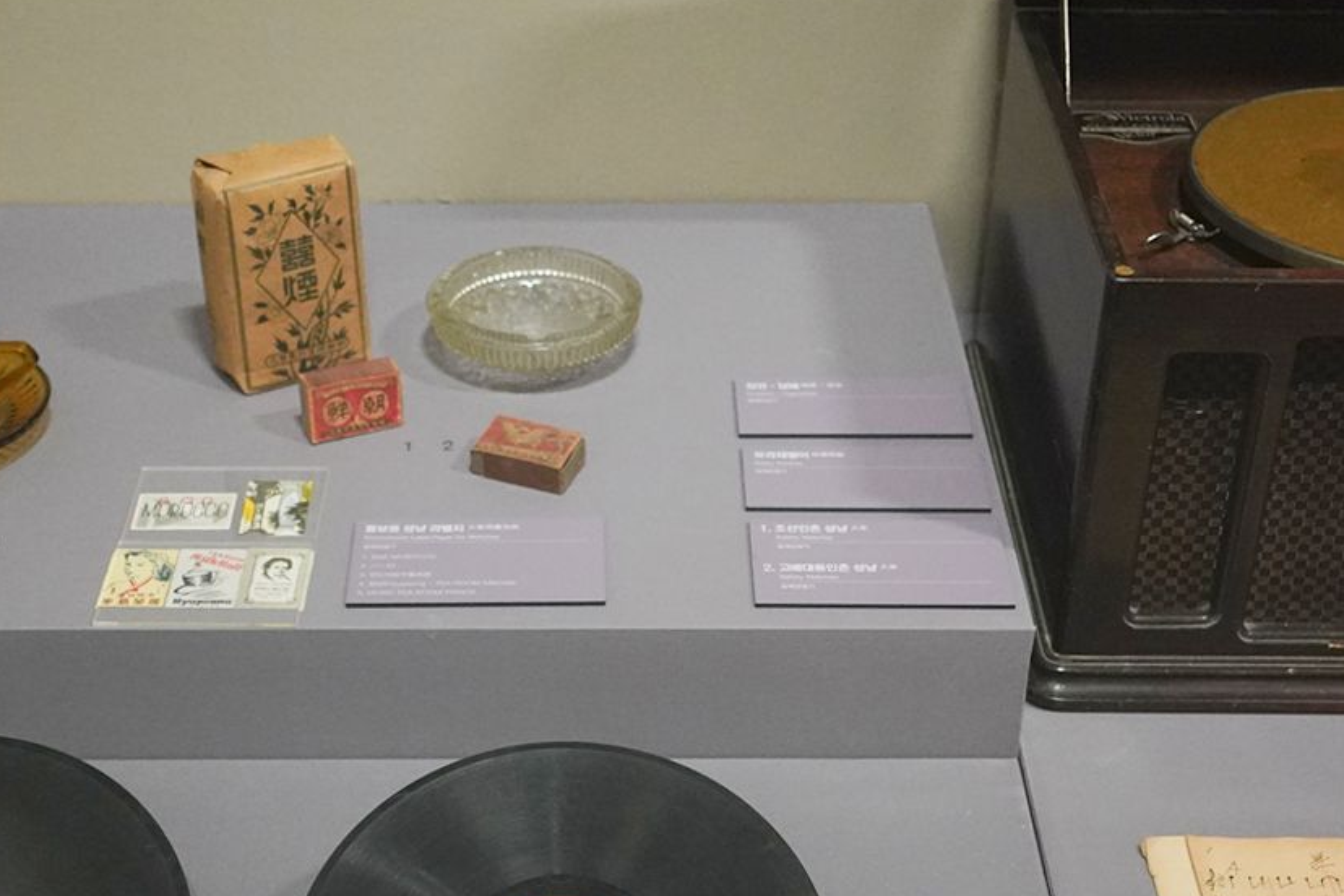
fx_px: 2165
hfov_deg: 34.5
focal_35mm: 58
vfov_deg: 23.4
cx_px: 722
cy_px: 515
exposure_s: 1/80
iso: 3200
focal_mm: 24
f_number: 2.8
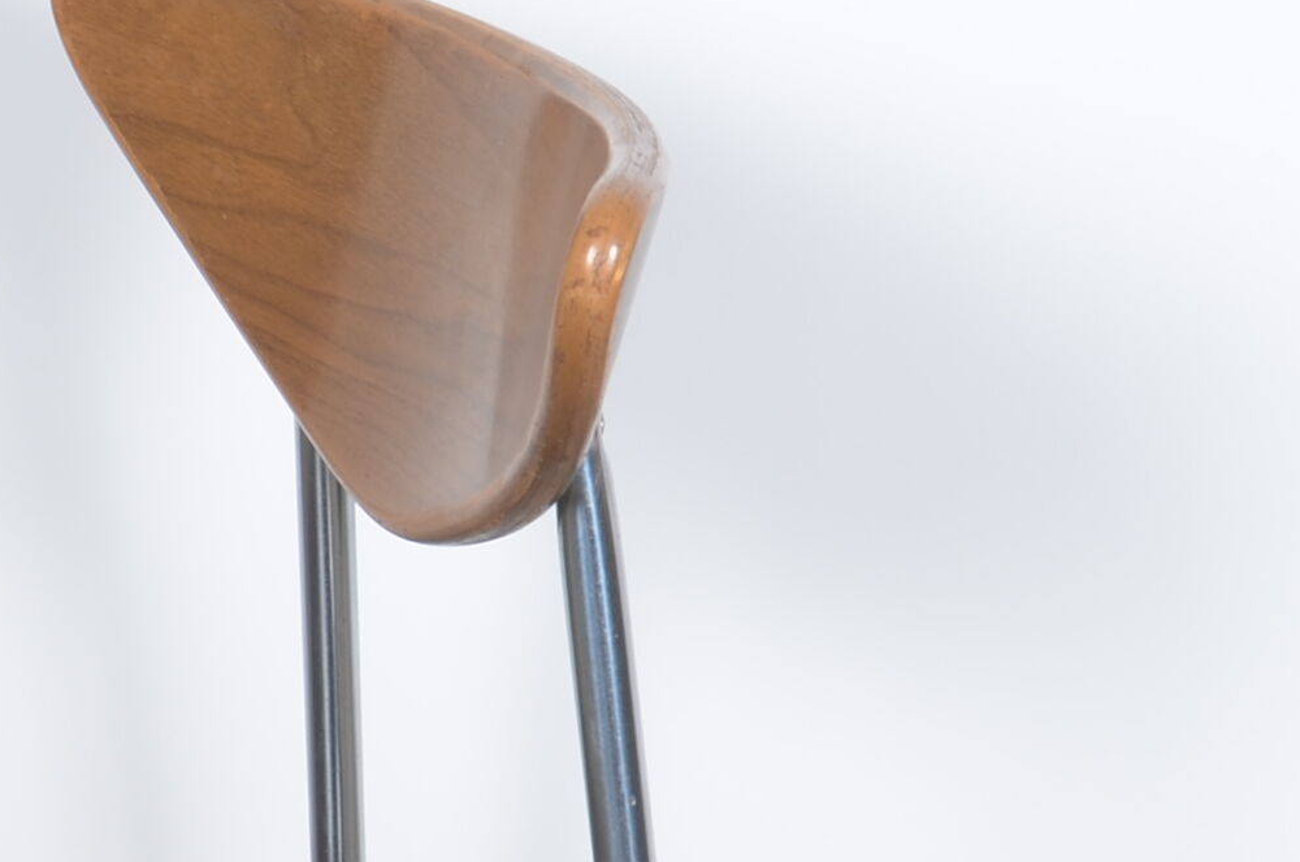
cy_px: 1353
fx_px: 4794
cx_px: 906
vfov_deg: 9.9
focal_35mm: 133
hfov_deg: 15.4
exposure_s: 1/125
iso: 100
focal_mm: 24
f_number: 11
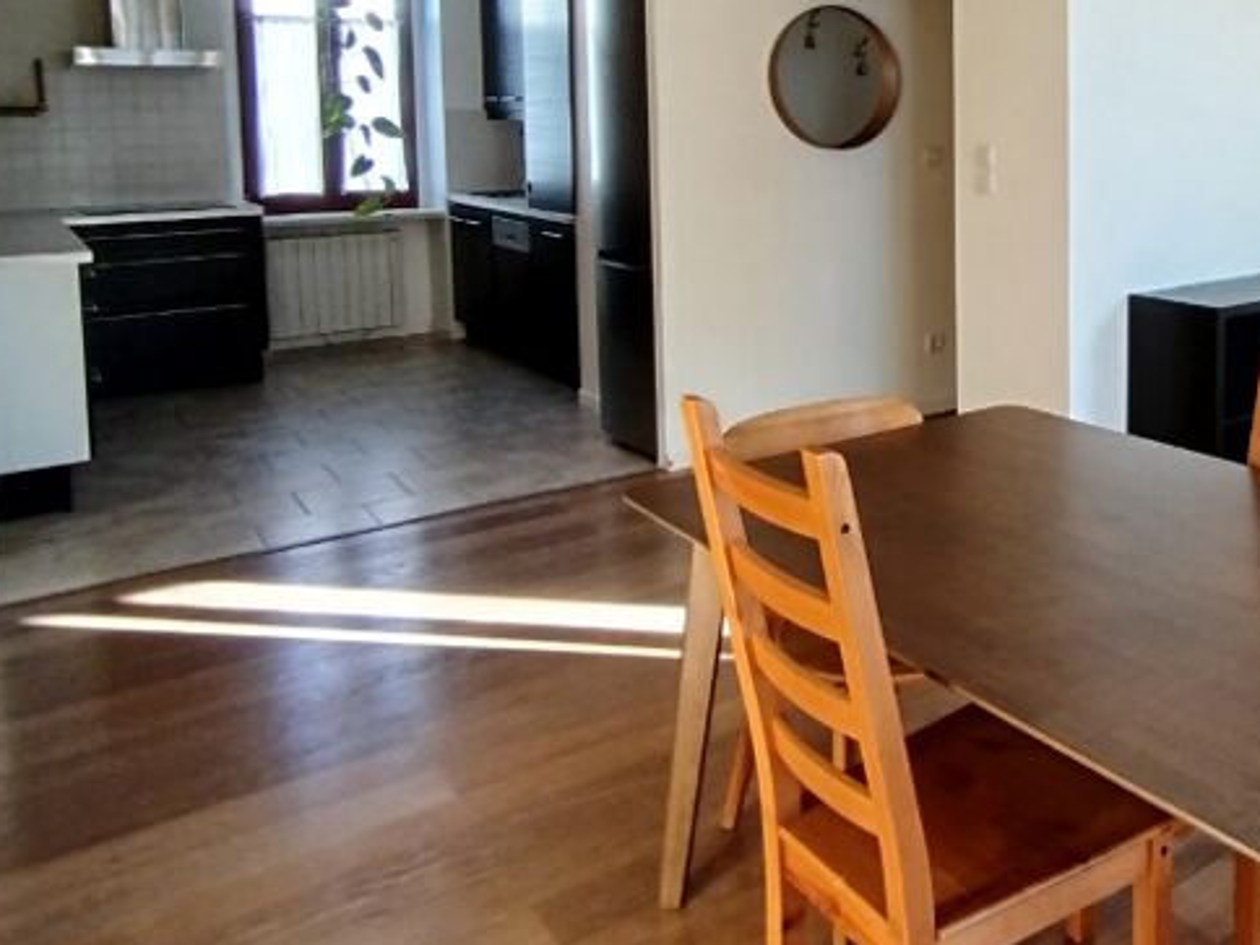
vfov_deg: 43.7
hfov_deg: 53.3
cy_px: 219
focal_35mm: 31
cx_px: 1060
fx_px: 1128
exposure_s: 1/50
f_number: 2.2
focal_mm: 1.65
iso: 50
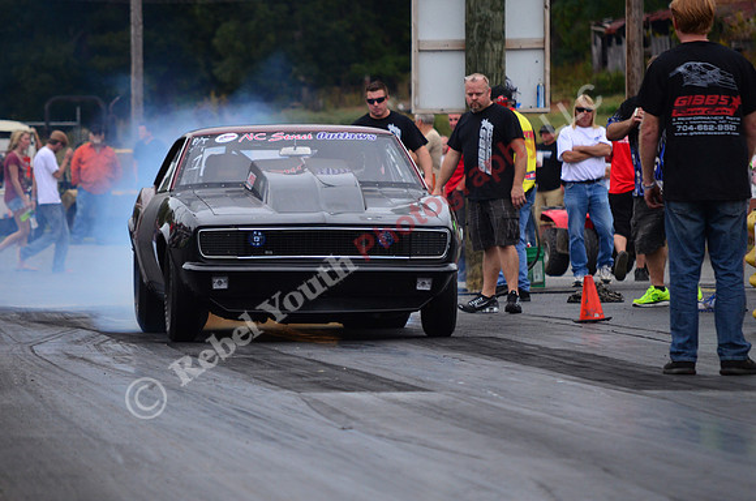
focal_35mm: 300
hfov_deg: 6.9
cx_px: 378
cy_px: 250
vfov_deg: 4.6
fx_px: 6286
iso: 1000
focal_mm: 200
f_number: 5.6
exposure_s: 1/2000
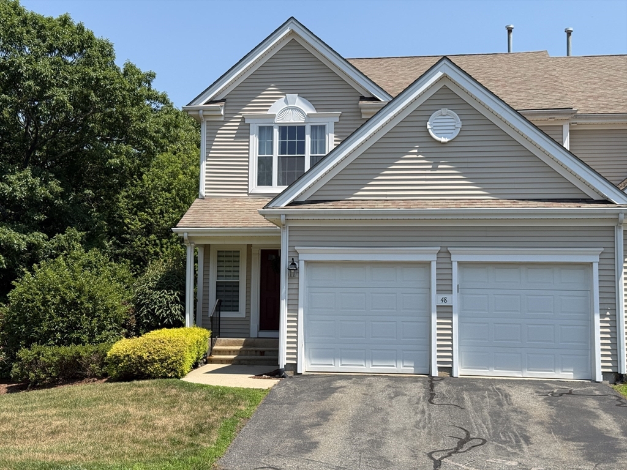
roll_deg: -0.7
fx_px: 869
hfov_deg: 39.7
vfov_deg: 30.3
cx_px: 314
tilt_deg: +5.9
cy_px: 235
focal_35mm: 48
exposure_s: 1/4587
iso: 80
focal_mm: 6.76
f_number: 1.78
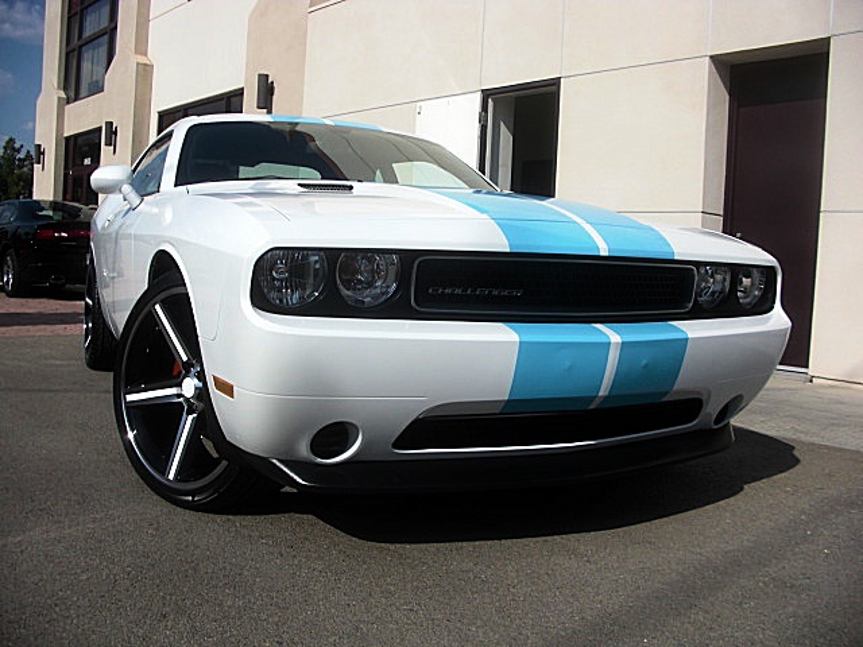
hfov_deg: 51.4
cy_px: 324
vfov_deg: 39.7
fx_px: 898
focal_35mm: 36
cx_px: 432
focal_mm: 6.3
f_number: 7.9
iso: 50
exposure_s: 1/200
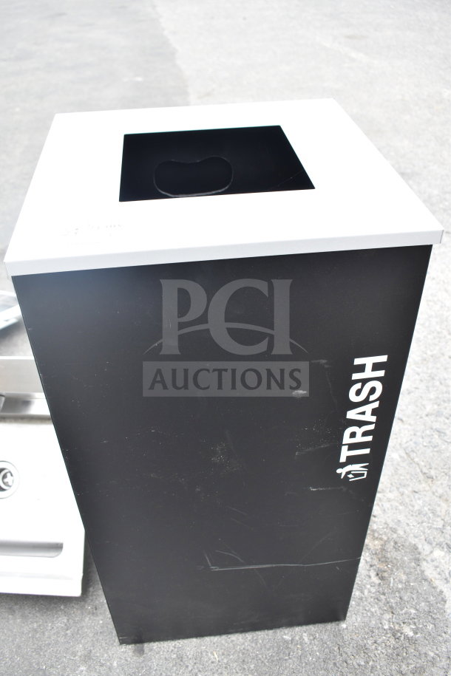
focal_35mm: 32
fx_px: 592
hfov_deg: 41.7
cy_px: 338
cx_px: 226
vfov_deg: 59.5
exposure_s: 1/80
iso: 200
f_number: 4.5
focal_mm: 21
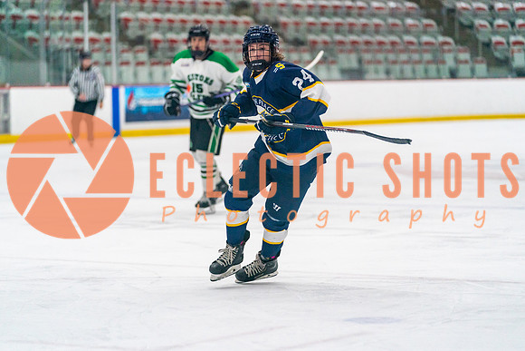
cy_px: 176
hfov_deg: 14.0
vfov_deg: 9.4
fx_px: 2135
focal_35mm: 146
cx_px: 262
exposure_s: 1/1600
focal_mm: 142
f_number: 2.8
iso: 4000
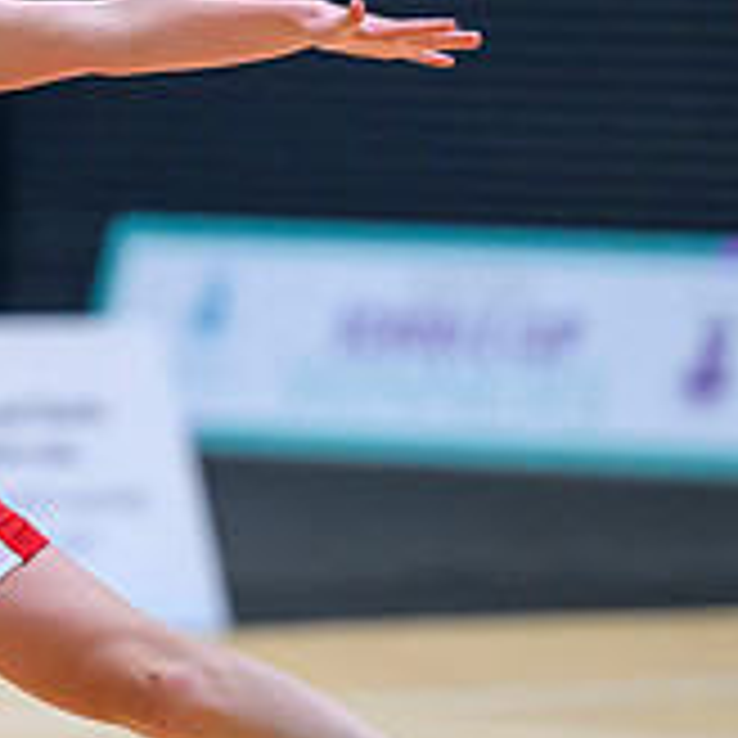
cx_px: -281
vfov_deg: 3.3
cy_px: 247
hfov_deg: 3.3
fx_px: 12784
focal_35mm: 530
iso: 5000
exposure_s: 1/1000
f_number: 3.2
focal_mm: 150
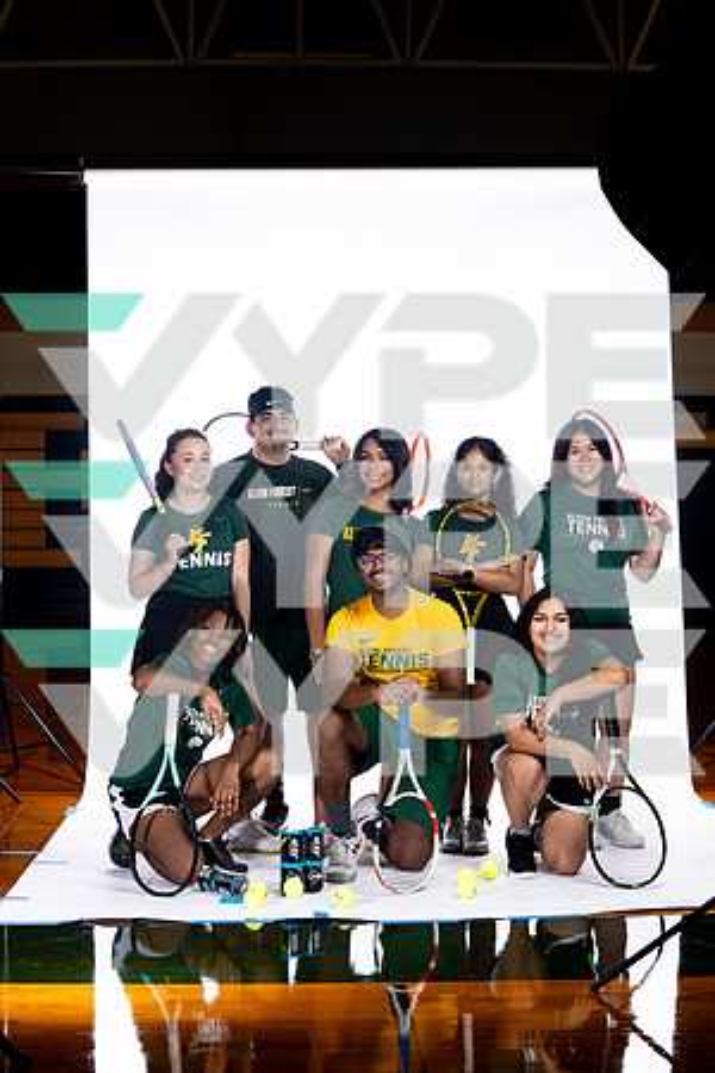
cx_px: 358
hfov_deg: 19.5
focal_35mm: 70
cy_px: 536
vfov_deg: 28.8
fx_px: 2085
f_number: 6.3
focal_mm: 70
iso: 400
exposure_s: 1/250
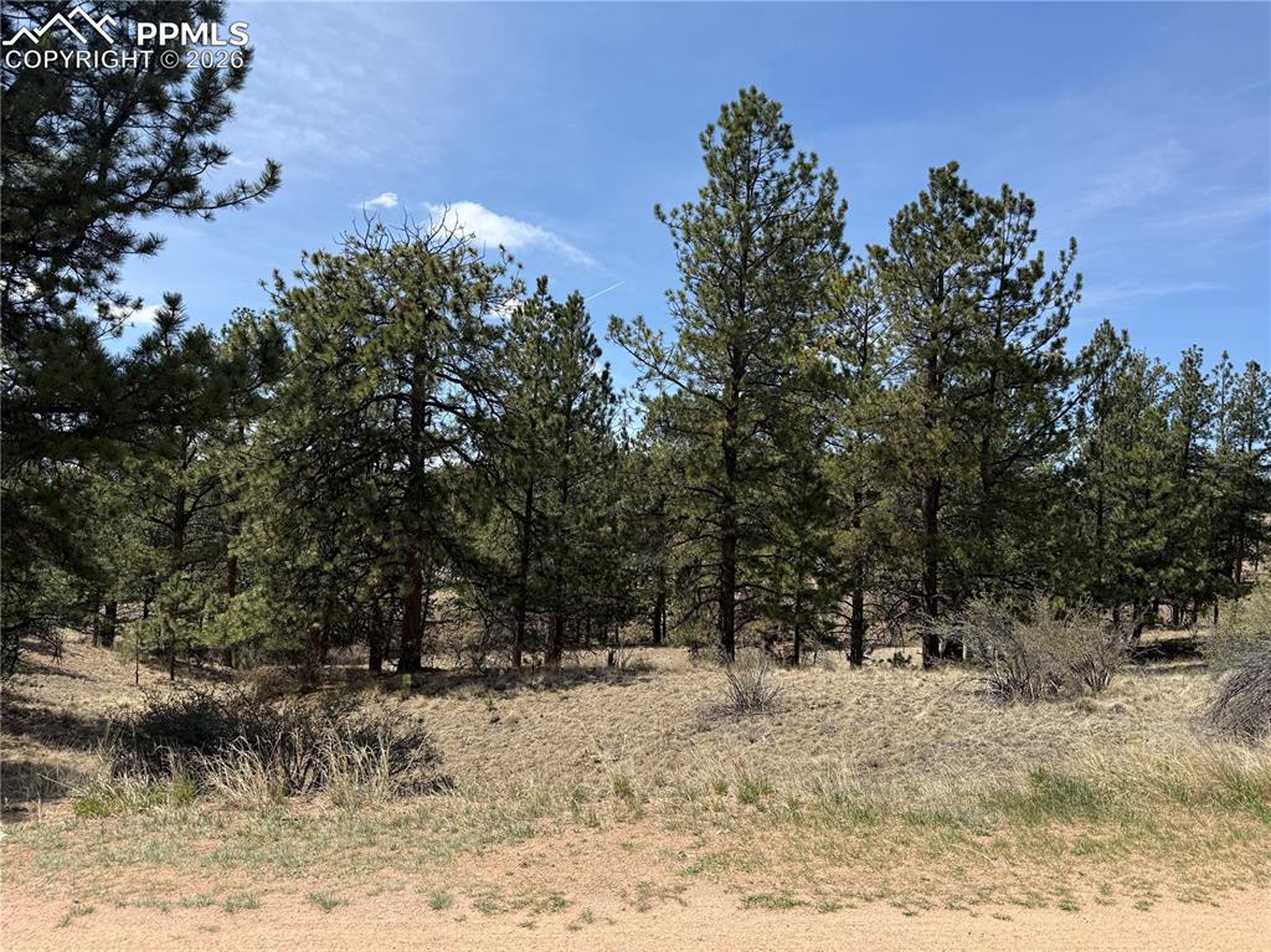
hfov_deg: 71.6
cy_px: 476
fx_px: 881
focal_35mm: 24
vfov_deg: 56.8
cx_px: 636
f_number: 1.78
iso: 80
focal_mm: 6.76
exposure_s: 1/3145
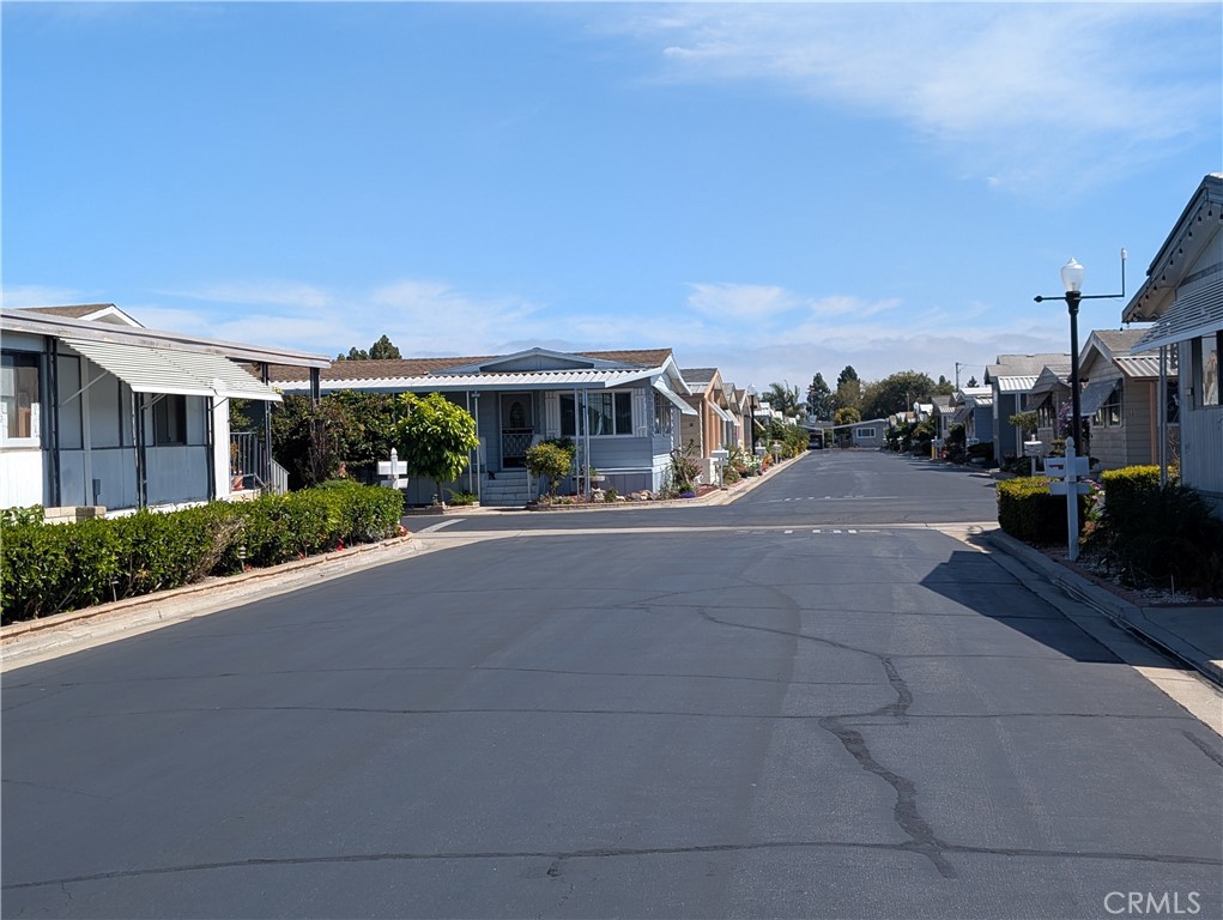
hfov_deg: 38.9
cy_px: 460
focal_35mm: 49
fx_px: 1733
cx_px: 612
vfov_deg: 29.7
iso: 20
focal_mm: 6.9
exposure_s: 1/1266
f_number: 1.68
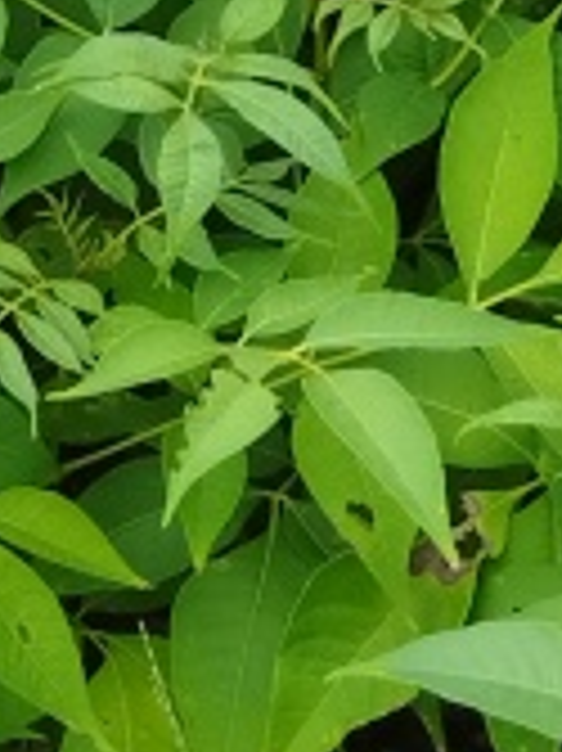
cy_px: -696
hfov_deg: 8.3
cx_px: -728
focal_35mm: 166
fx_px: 3598
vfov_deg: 11.0
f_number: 1.9
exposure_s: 1/309
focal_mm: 4.95
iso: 100
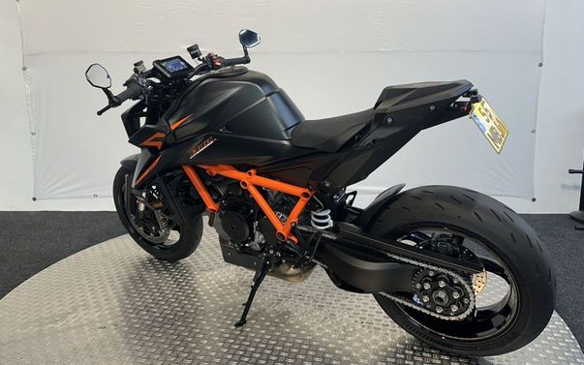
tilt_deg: -8.2
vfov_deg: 45.7
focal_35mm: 27
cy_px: 138
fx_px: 430
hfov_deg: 68.4
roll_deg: -1.0
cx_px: 293
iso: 64
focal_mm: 6.86
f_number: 1.78
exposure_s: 1/100
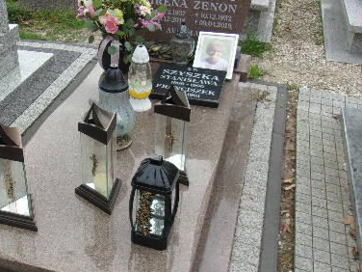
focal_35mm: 46
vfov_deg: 31.5
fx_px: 481
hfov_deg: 40.6
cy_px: 131
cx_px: 112
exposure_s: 1/240
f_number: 3
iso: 80
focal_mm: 4.9
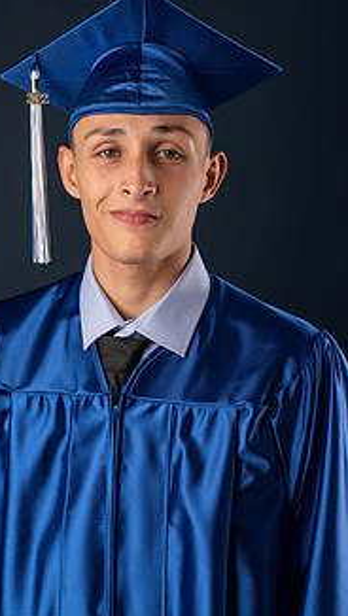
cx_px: 106
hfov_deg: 13.3
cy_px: 304
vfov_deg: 23.4
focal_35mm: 91
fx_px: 1489
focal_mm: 63
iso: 200
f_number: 5.6
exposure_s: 1/100
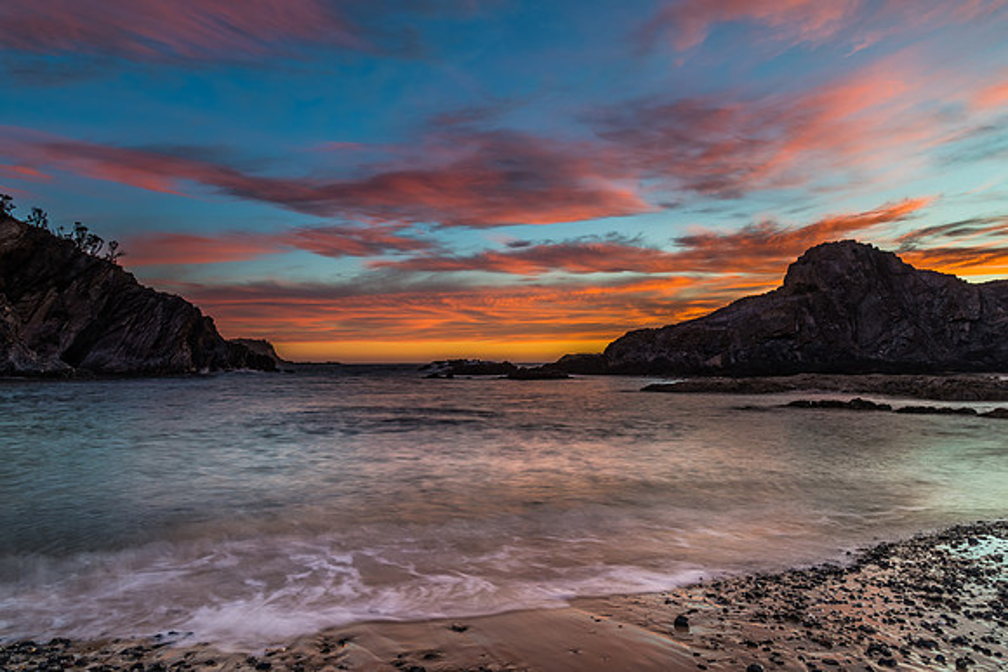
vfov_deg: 53.2
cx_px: 504
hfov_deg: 73.7
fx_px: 672
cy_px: 336
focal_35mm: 24
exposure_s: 1.6
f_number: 8
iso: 100
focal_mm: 24
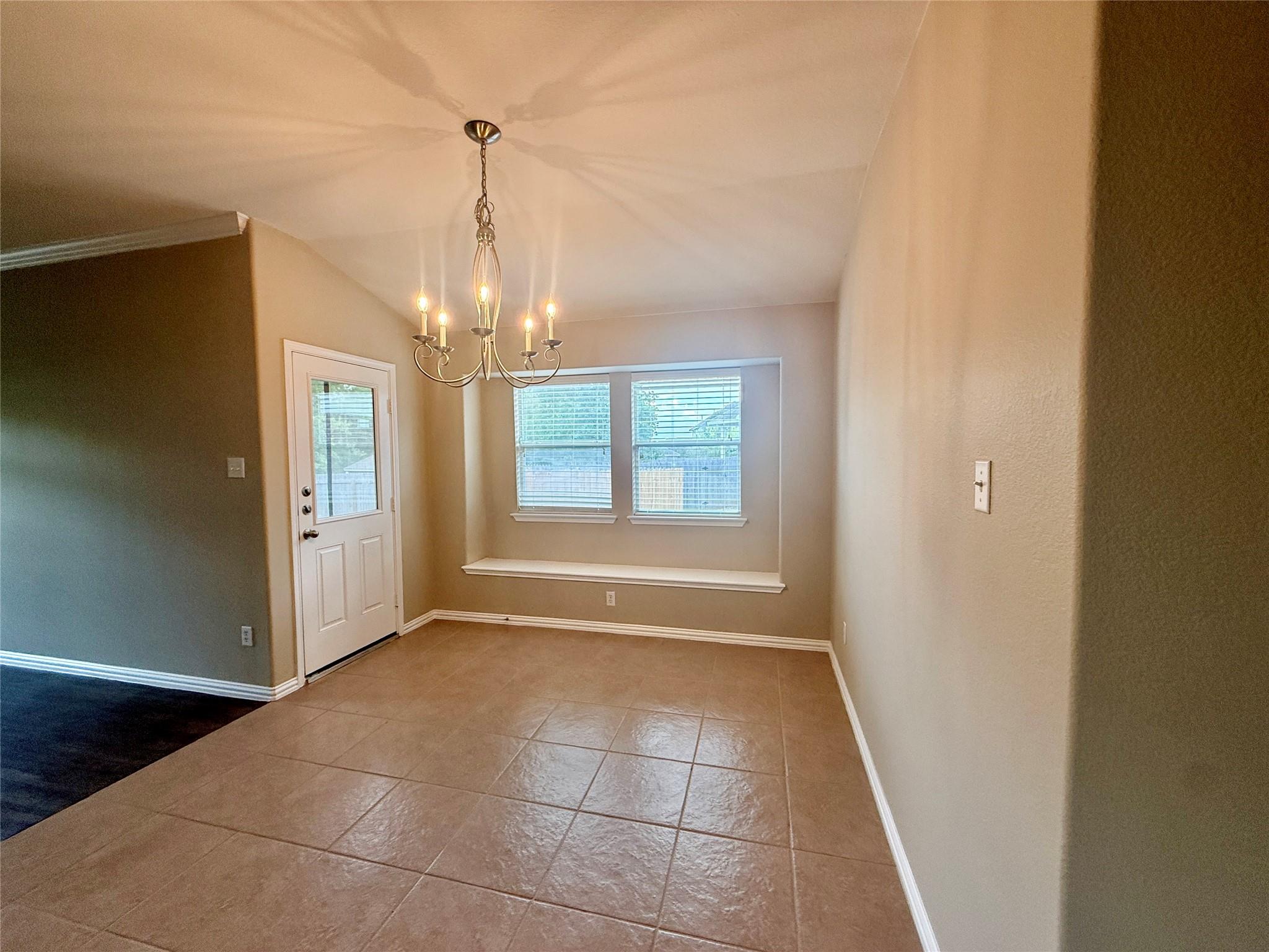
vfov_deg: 85.7
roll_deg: -0.1
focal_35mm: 14
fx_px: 513
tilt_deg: -2.8
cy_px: 476
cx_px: 634
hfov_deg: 102.1
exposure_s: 1/120
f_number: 2.2
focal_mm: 2.22
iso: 160
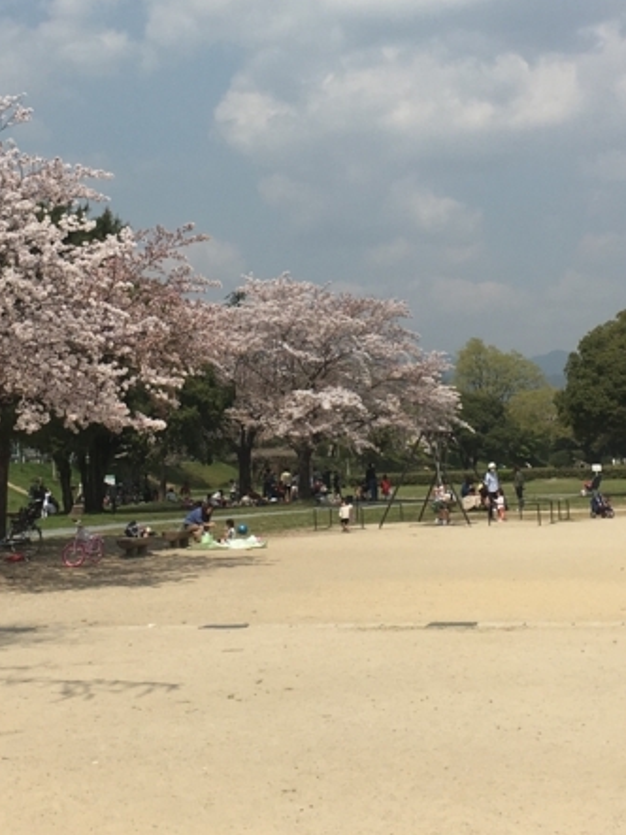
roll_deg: +2.0
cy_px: 187
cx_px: 266
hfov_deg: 21.9
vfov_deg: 28.5
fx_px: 1616
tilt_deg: +8.4
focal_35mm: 67
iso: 25
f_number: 2.2
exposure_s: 1/3077
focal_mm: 4.15
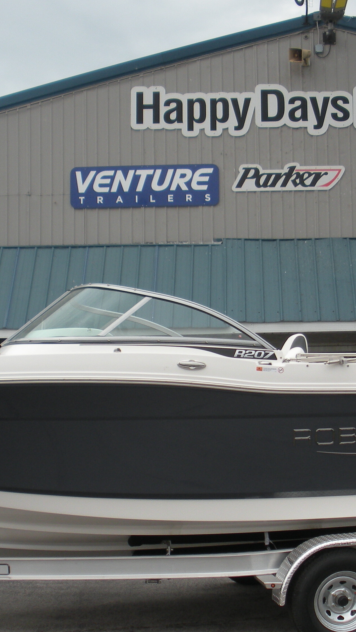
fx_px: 1041
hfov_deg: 19.4
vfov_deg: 33.8
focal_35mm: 62
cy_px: 332
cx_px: 180
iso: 64
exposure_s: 1/437
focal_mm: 6.3
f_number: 3.5
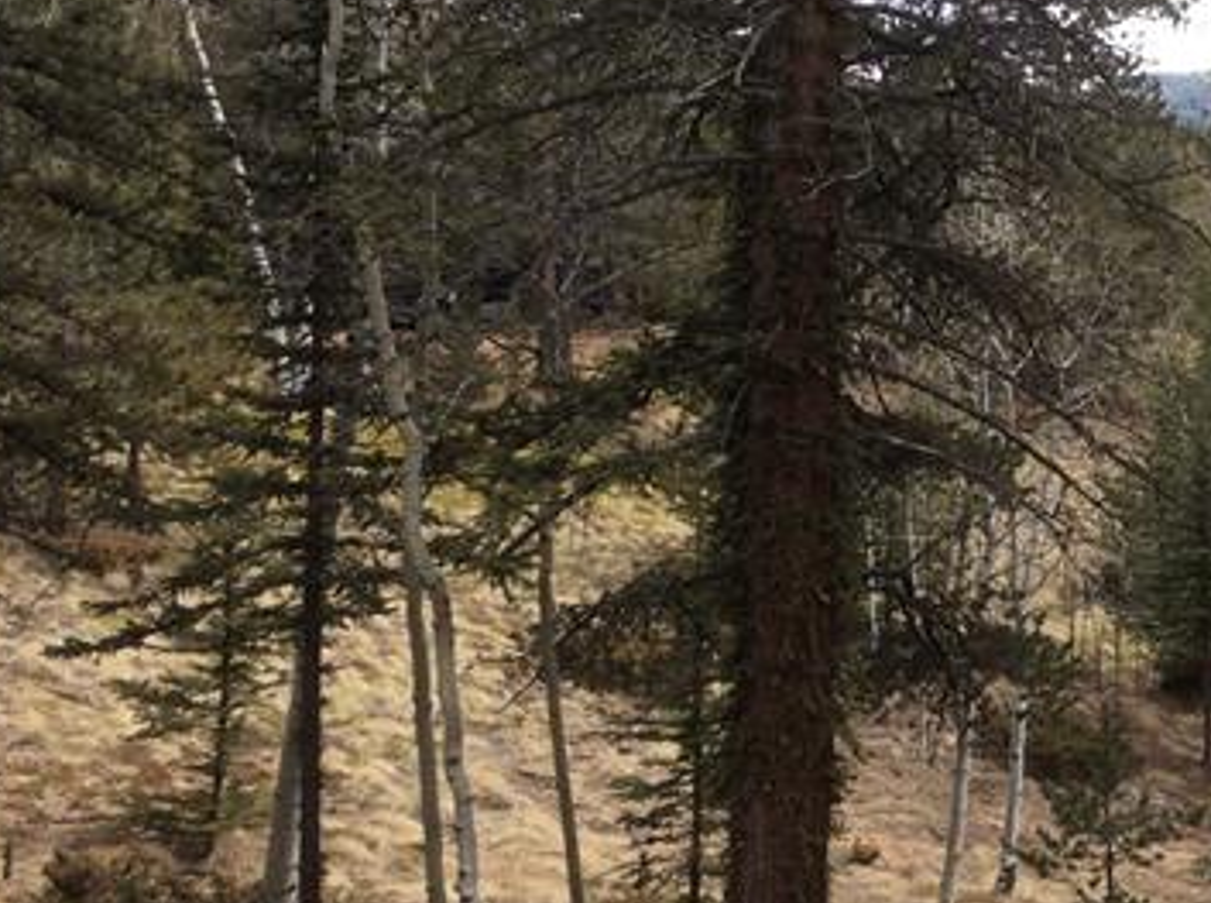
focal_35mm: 58
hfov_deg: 32.0
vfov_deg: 24.8
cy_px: 215
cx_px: 1050
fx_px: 2024
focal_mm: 3.3
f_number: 2.4
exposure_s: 1/520
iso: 32
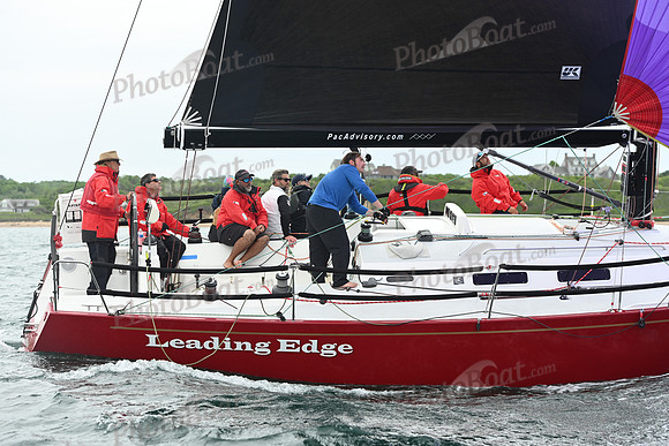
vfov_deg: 14.4
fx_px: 1766
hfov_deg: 21.5
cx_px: 334
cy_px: 223
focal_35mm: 95
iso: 400
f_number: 4.5
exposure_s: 1/800
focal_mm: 95
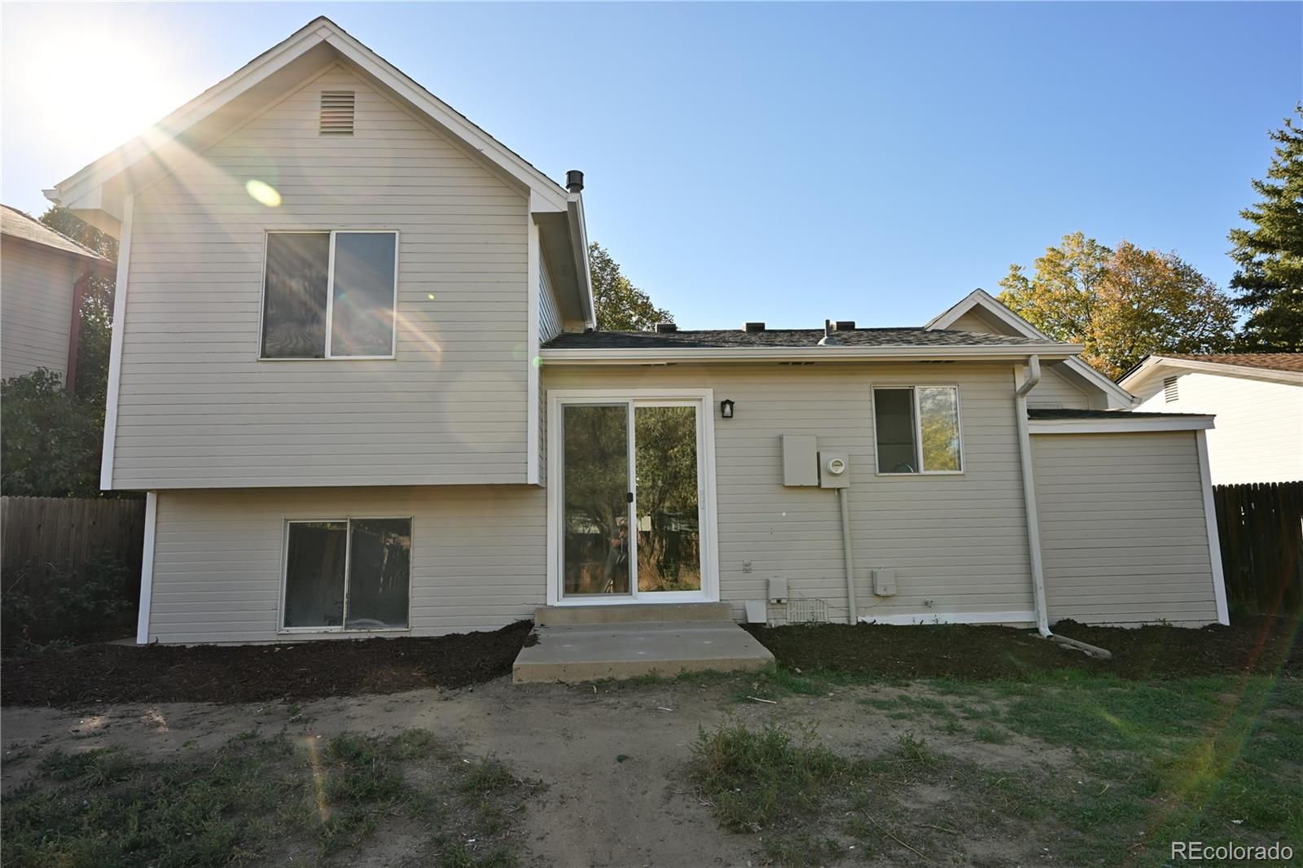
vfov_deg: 64.5
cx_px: 652
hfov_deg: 86.9
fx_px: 688
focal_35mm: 19
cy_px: 434
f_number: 8
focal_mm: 19
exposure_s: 1/320
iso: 320
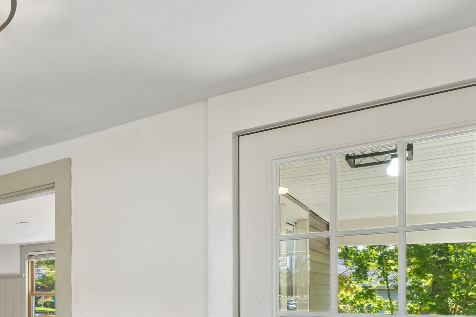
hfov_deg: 44.0
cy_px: 302
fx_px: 449
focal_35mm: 34
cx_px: -38
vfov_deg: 35.8
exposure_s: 1/10
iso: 400
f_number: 13
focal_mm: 14
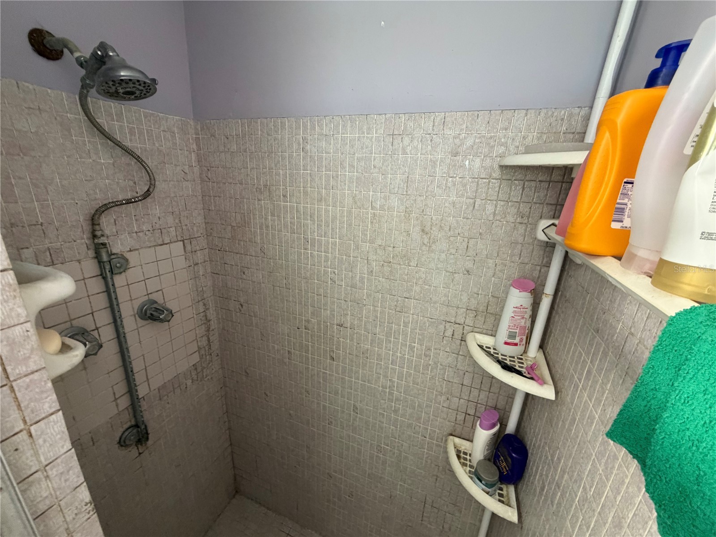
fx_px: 290
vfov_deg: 85.7
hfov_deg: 102.1
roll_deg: -2.4
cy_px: 268
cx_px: 358
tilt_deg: -17.4
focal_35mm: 14
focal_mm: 2.22
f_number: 2.2
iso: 500
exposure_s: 1/60
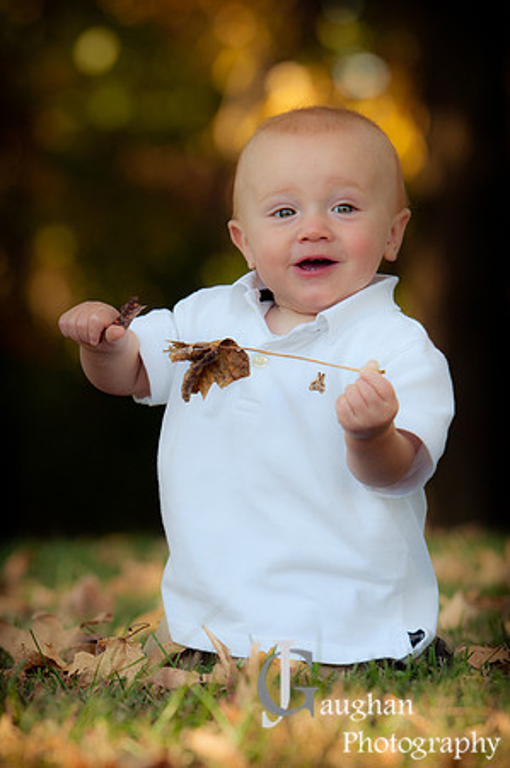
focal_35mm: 270
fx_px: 5750
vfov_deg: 7.6
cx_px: 255
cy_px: 384
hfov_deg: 5.1
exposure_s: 1/500
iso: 640
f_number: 3.5
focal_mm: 180
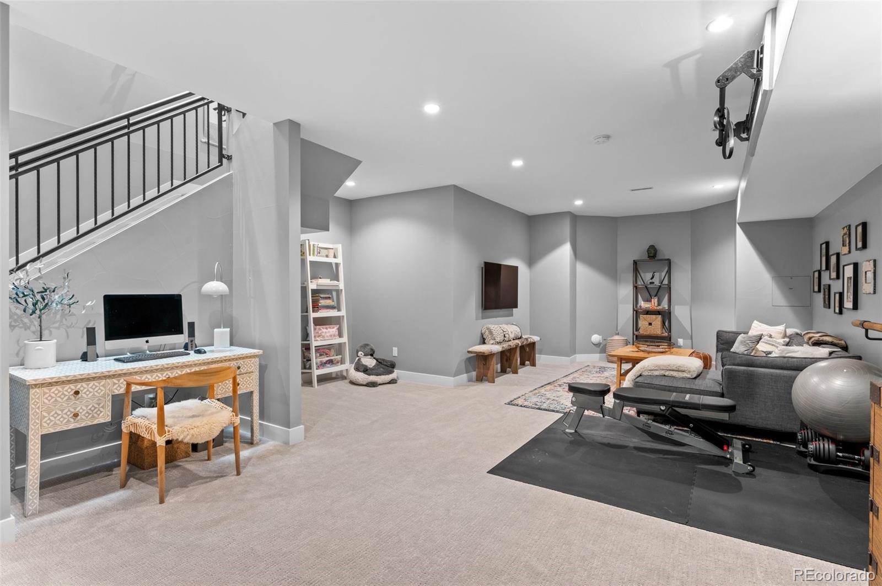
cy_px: 293
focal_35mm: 17
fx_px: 416
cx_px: 441
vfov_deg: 70.3
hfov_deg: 93.3
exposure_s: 1.3
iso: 400
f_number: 8
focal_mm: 17
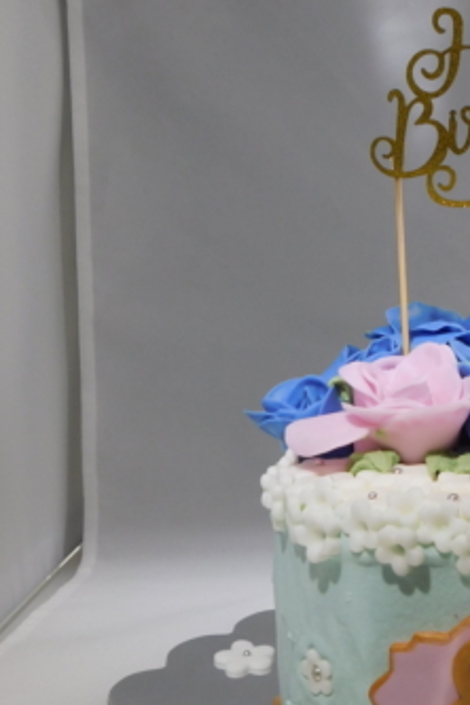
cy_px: 486
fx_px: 1018
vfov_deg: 37.7
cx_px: 447
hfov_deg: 25.0
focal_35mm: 52
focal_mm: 4.5
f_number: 3.1
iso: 125
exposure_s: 1/160
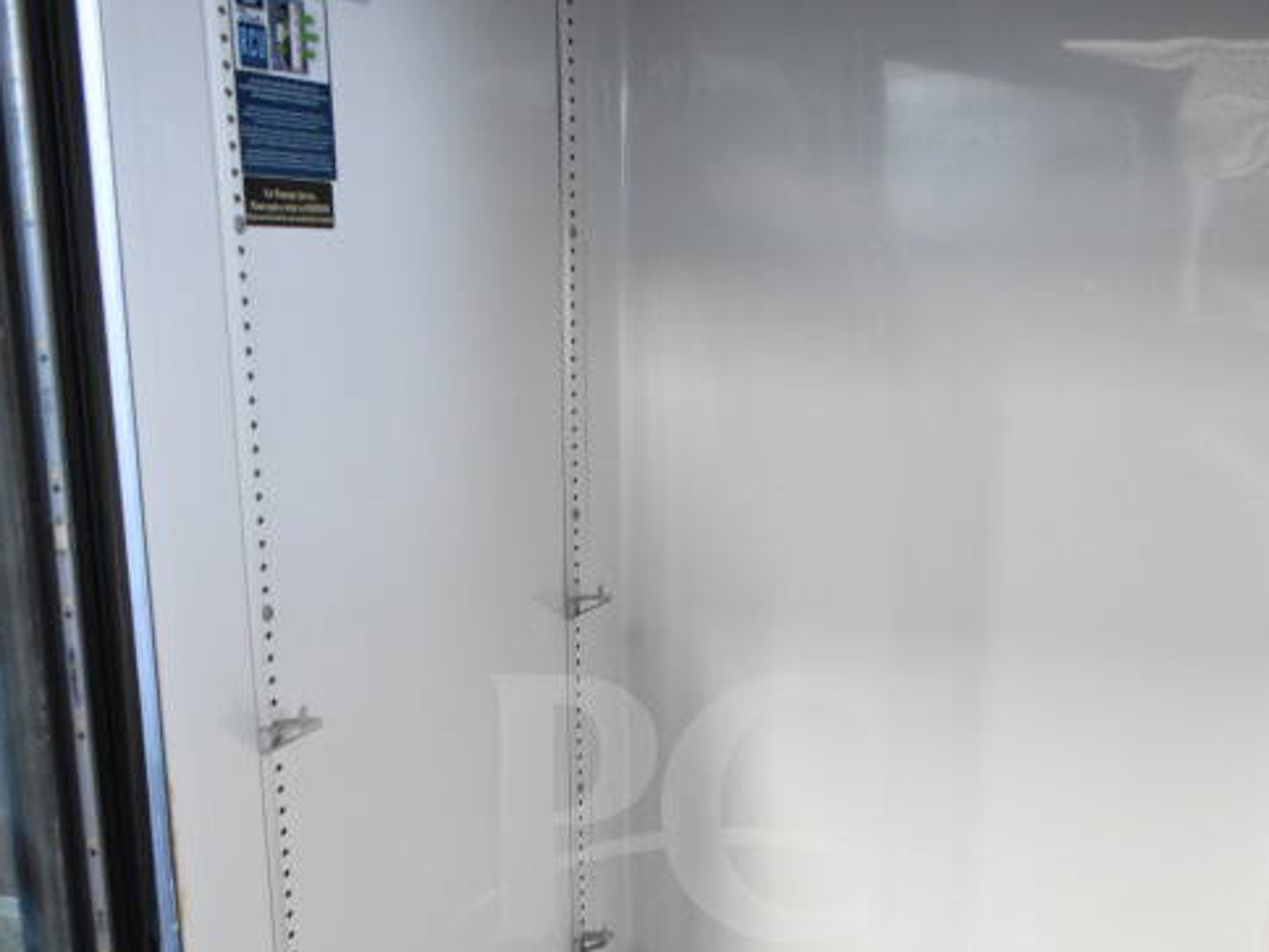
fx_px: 1796
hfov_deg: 38.8
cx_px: 724
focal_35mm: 49
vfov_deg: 28.4
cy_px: 881
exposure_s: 1/30
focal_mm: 18
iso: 2800
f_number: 3.5
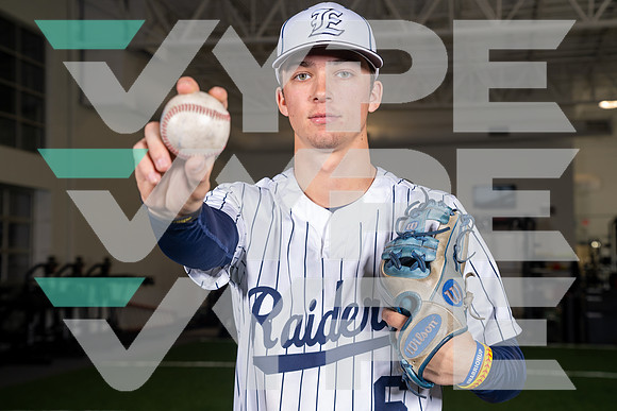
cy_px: 206
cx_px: 308
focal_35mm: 54
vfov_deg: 25.1
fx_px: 926
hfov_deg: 36.9
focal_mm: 54
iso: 200
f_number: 5.6
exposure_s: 1/200
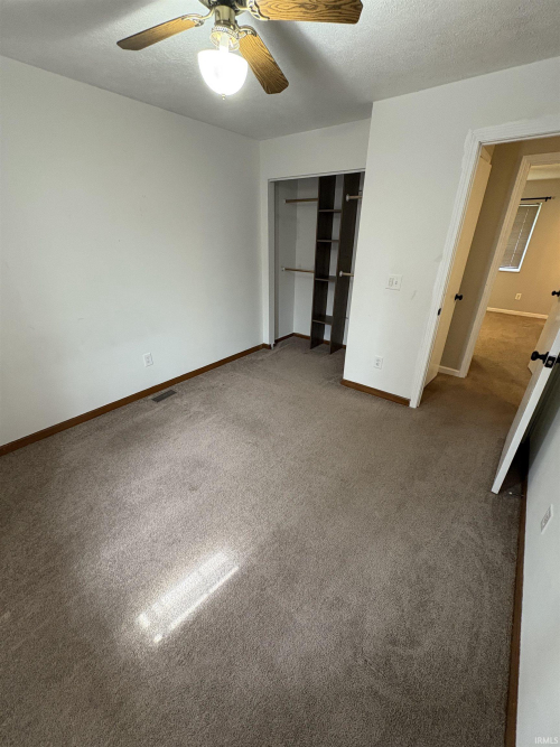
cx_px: 280
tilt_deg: -23.7
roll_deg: -0.5
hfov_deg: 85.7
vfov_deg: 102.1
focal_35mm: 14
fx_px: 302
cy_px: 374
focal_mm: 2.22
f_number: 2.2
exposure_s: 1/60
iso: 400
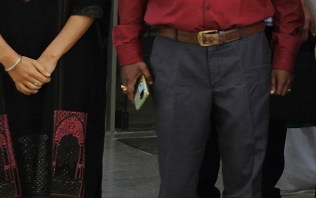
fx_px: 1327
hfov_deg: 10.7
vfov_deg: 8.5
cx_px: 861
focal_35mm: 154
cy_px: -19
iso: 25
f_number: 1.8
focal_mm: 5.4
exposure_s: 1/391
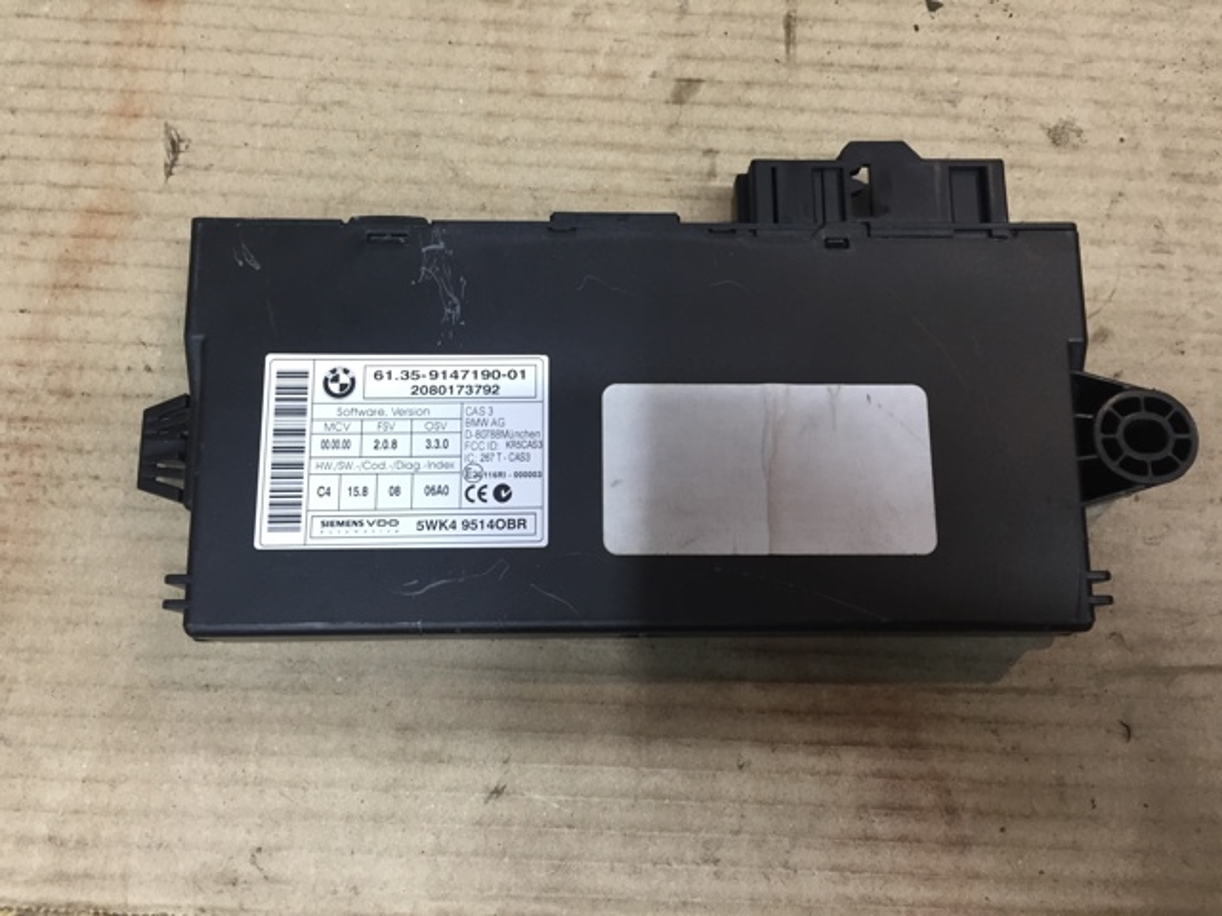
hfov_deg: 61.7
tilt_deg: -76.2
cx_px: 611
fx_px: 1024
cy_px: 458
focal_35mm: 29
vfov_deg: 48.2
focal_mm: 4.15
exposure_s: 1/33
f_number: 2.2
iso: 64
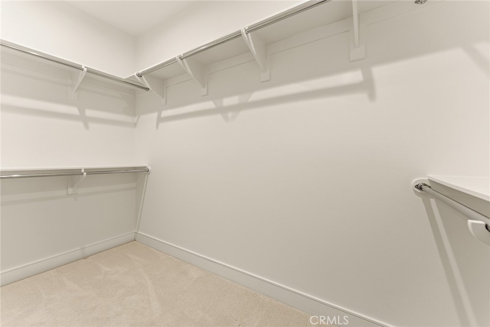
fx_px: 191
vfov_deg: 81.2
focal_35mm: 14
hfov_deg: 104.2
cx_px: 245
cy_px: 164
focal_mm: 14
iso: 320
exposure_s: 1/5
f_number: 6.3
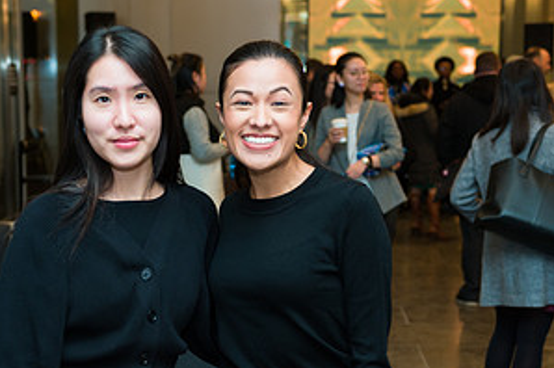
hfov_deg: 27.3
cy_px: 279
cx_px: 225
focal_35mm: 74
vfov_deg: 18.3
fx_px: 1138
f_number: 4
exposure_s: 1/200
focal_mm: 38
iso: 400
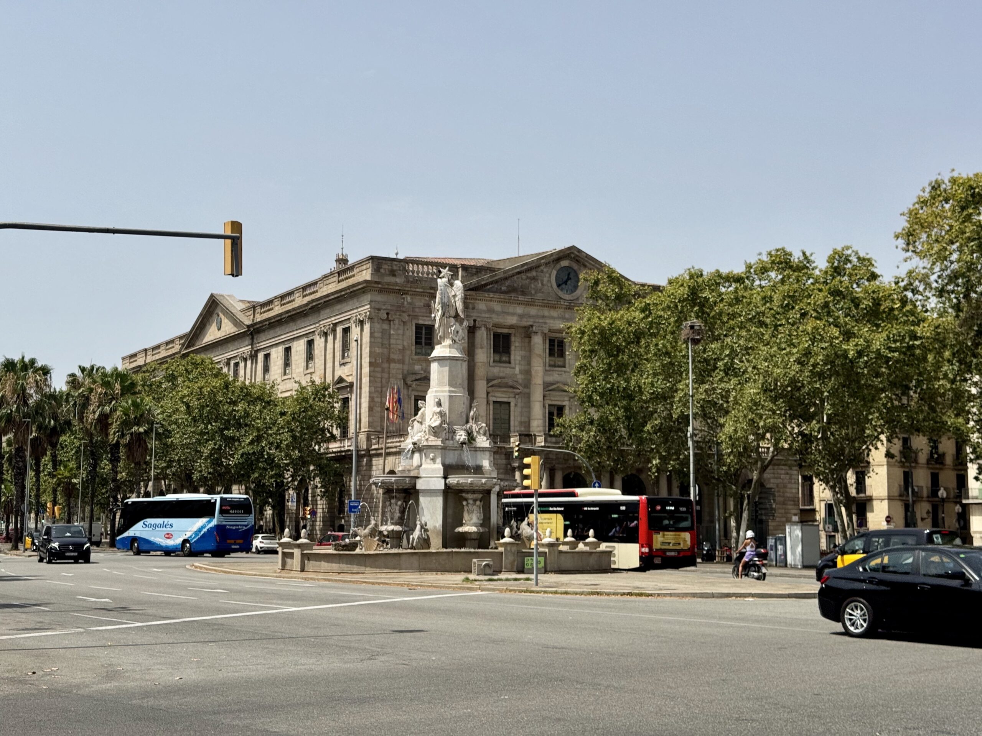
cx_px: 491
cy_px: 368
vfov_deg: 30.3
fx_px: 1362
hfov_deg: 39.7
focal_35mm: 48
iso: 64
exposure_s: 1/5848
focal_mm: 6.76
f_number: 1.78
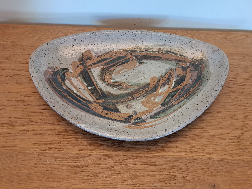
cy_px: 94
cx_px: 126
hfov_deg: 71.6
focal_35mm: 24
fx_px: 175
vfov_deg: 56.8
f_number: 1.8
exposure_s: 1/50
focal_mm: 5.23
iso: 500
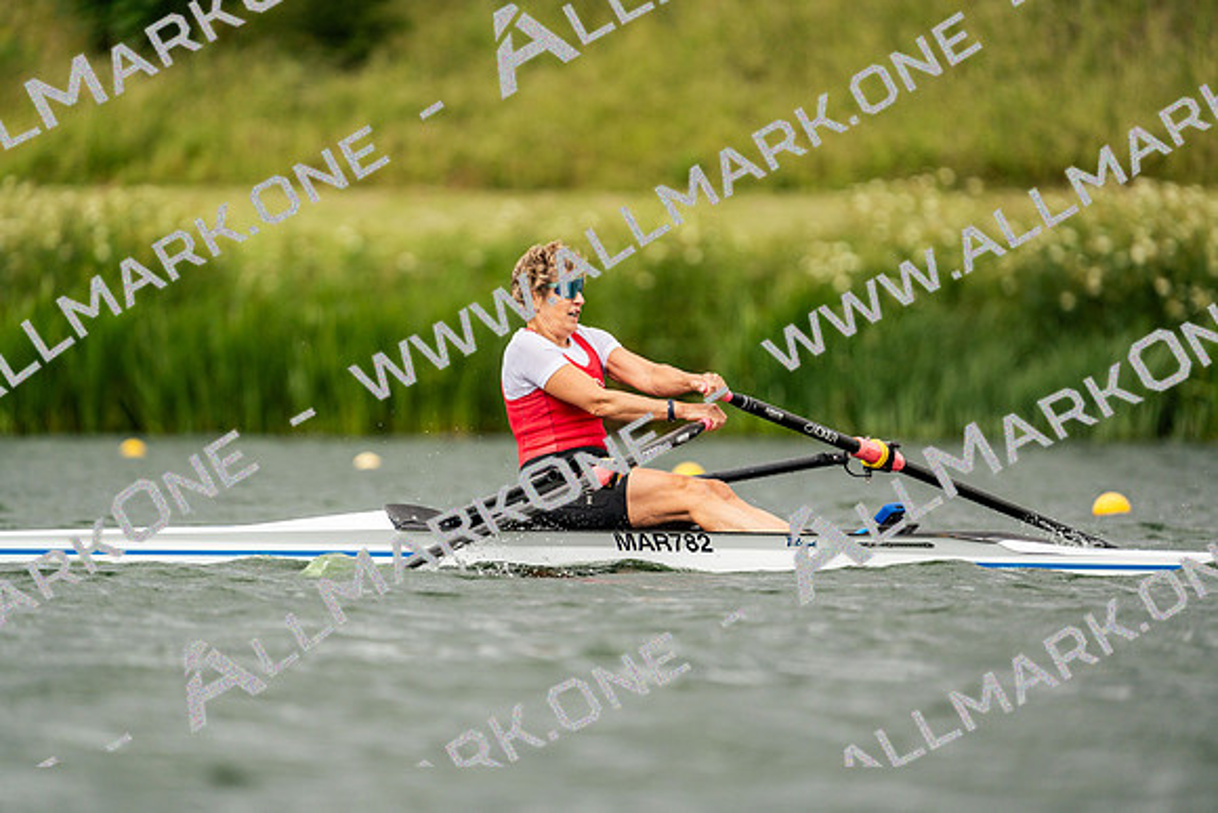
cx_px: 609
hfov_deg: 3.4
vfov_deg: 2.3
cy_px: 406
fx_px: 20304
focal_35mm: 600
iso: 500
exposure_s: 1/2000
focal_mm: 600
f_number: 6.3
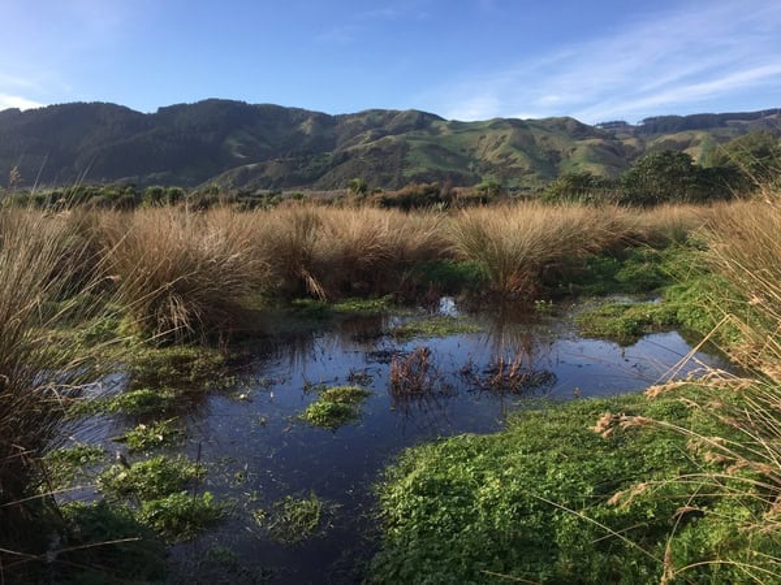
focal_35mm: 29
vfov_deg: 48.2
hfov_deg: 61.7
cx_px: 390
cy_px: 292
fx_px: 654
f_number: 2.2
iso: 32
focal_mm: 4.2
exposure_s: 1/807
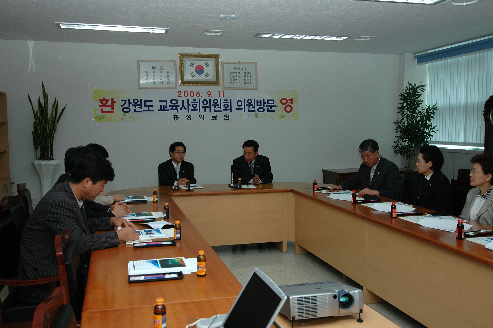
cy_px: 164
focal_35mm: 36
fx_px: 493
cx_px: 246
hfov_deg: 53.2
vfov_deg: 36.8
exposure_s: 1/200
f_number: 4
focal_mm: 24
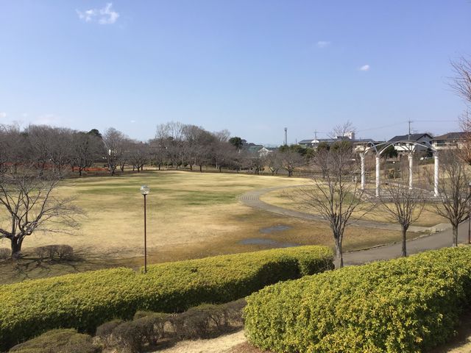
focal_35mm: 31
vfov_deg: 45.4
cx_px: 236
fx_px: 422
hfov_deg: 58.4
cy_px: 176
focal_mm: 3.3
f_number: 2.4
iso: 25
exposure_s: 1/1381
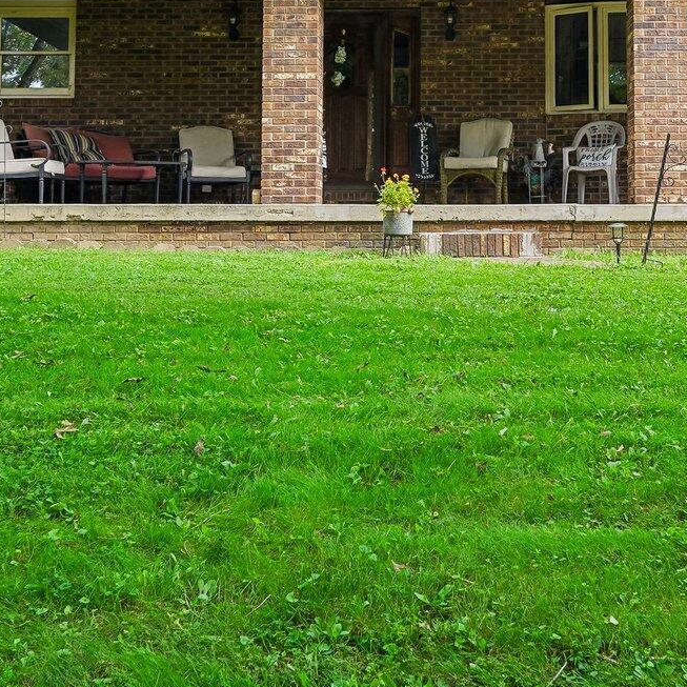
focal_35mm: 56
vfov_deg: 29.0
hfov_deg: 30.3
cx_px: 469
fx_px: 1257
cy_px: 39
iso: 160
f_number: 8
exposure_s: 1/30
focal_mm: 21
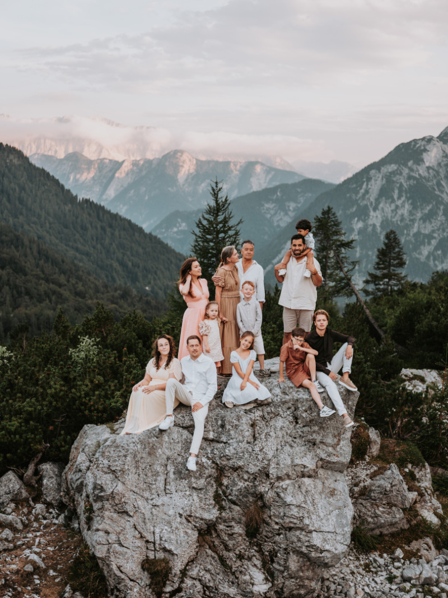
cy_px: 299
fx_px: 863
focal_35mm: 50
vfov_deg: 38.2
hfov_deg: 29.1
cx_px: 224
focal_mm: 63
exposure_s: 1/200
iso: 100
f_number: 2.8
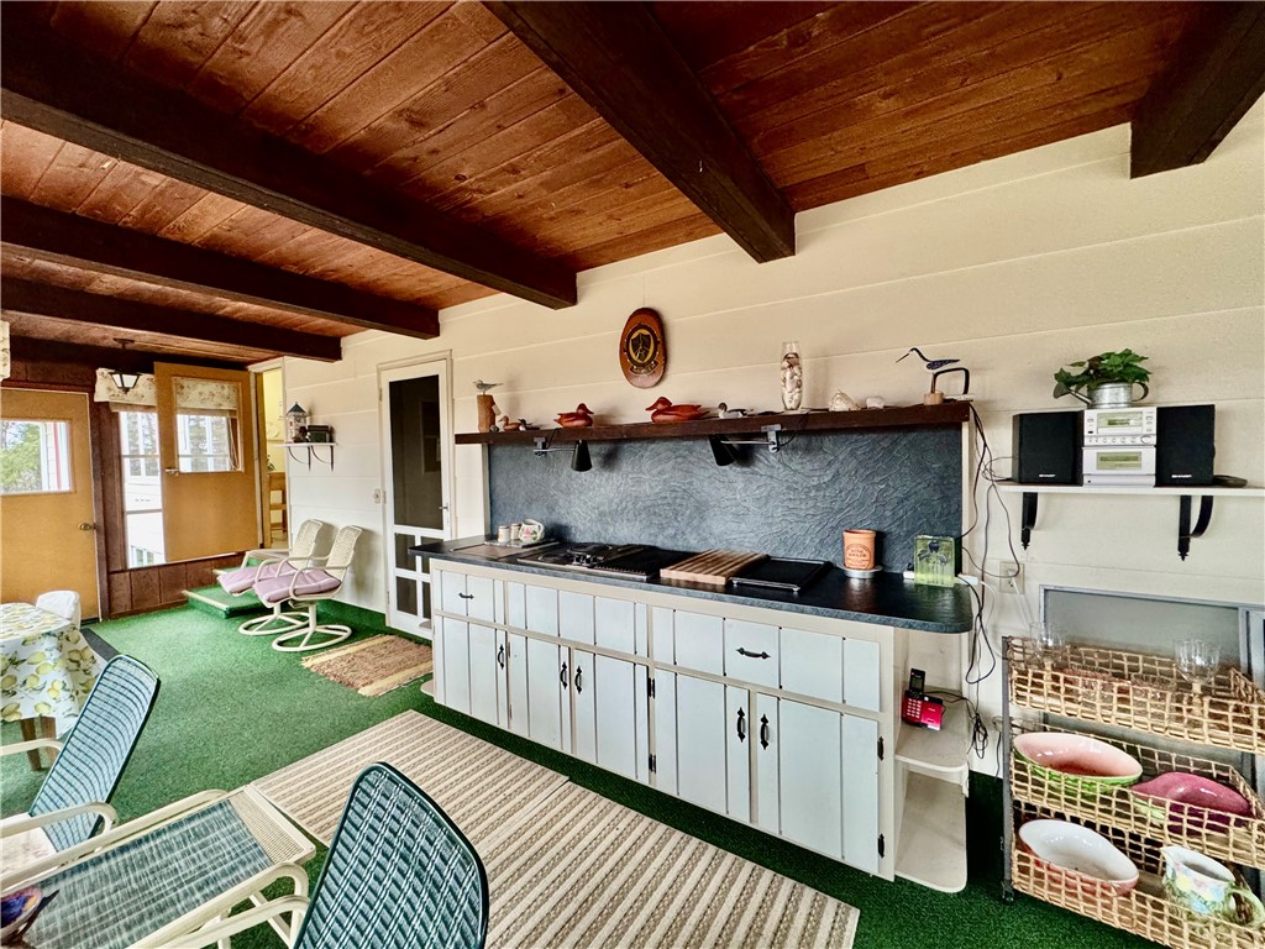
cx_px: 632
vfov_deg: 85.7
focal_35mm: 14
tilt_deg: -2.8
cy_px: 474
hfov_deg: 102.1
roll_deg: +0.6
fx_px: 512
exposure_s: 1/60
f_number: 2.2
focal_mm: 2.22
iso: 500
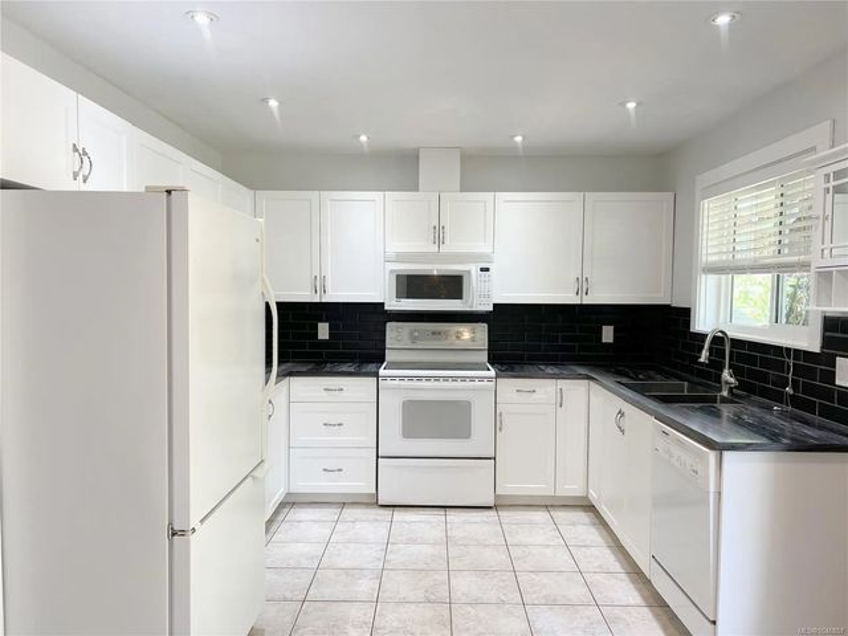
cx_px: 424
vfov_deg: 53.1
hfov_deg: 67.3
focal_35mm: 26
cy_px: 318
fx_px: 637
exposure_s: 1/120
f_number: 1.5
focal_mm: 5.7
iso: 64
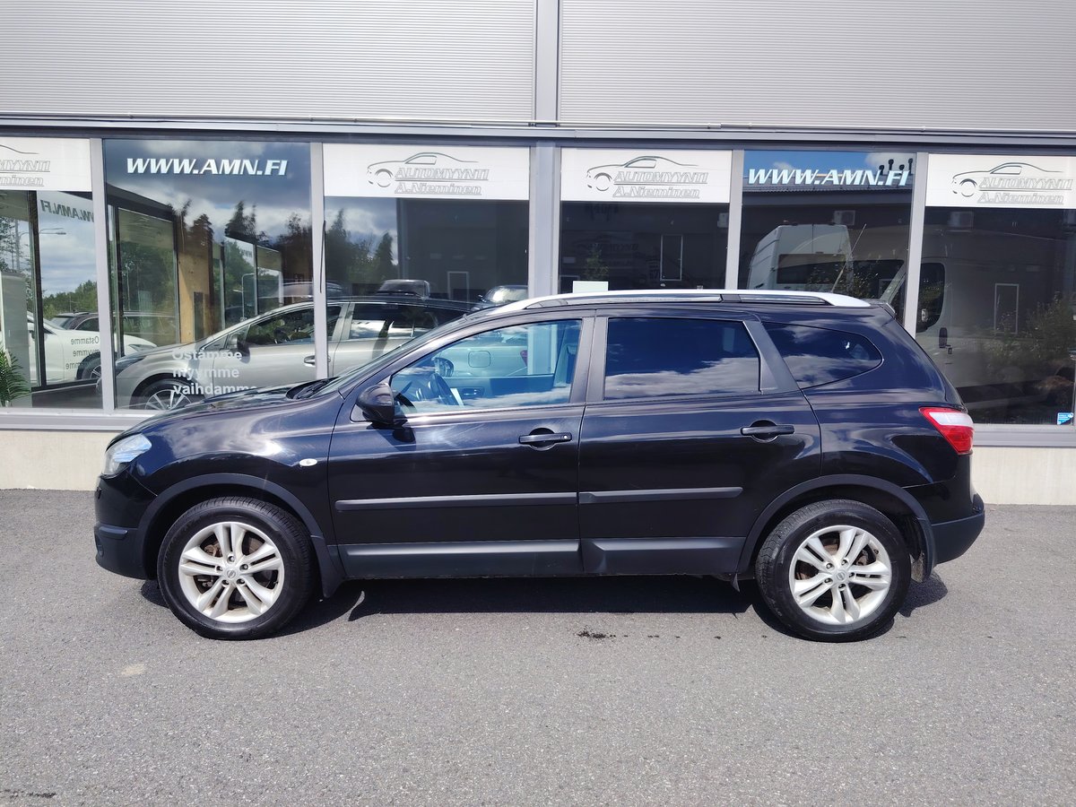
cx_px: 538
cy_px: 404
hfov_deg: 71.6
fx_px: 746
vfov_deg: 56.8
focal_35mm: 24
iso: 100
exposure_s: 1/758
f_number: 1.75
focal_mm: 5.25
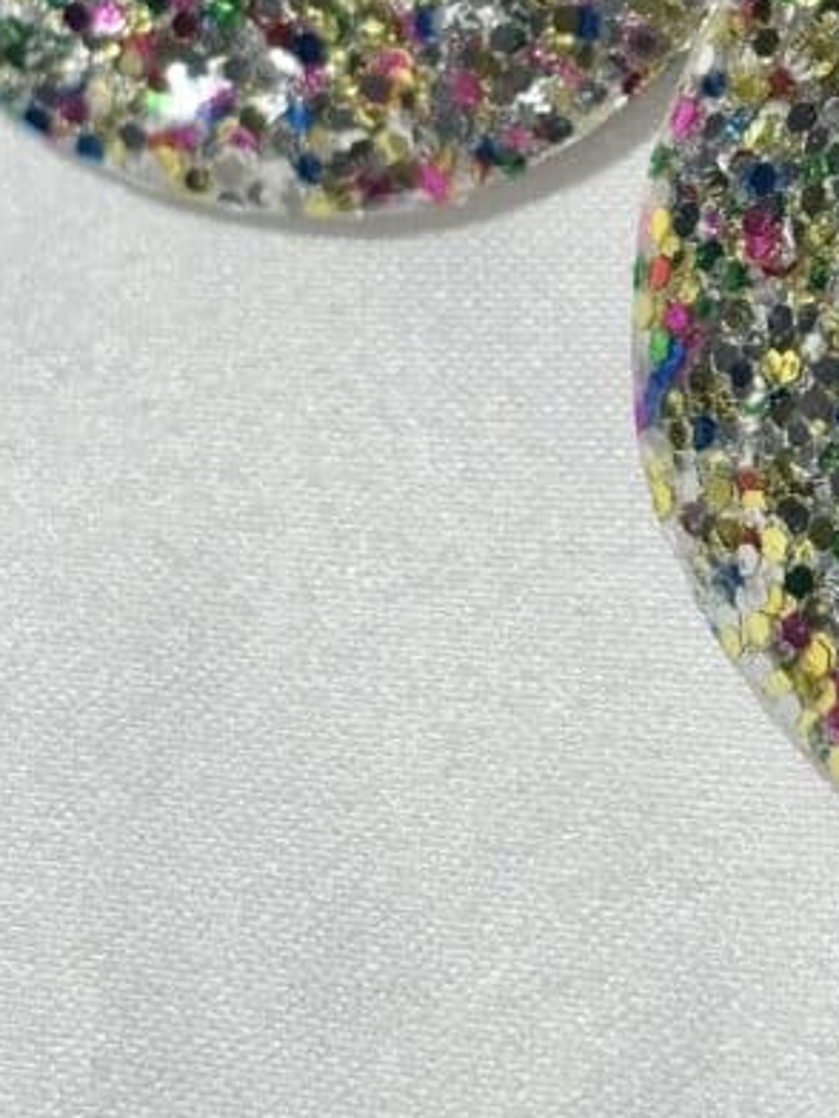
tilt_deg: -42.9
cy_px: 257
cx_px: 742
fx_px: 4395
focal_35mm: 136
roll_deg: +9.4
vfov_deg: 14.4
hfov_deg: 10.8
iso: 32
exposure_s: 1/251
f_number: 1.6
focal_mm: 5.96
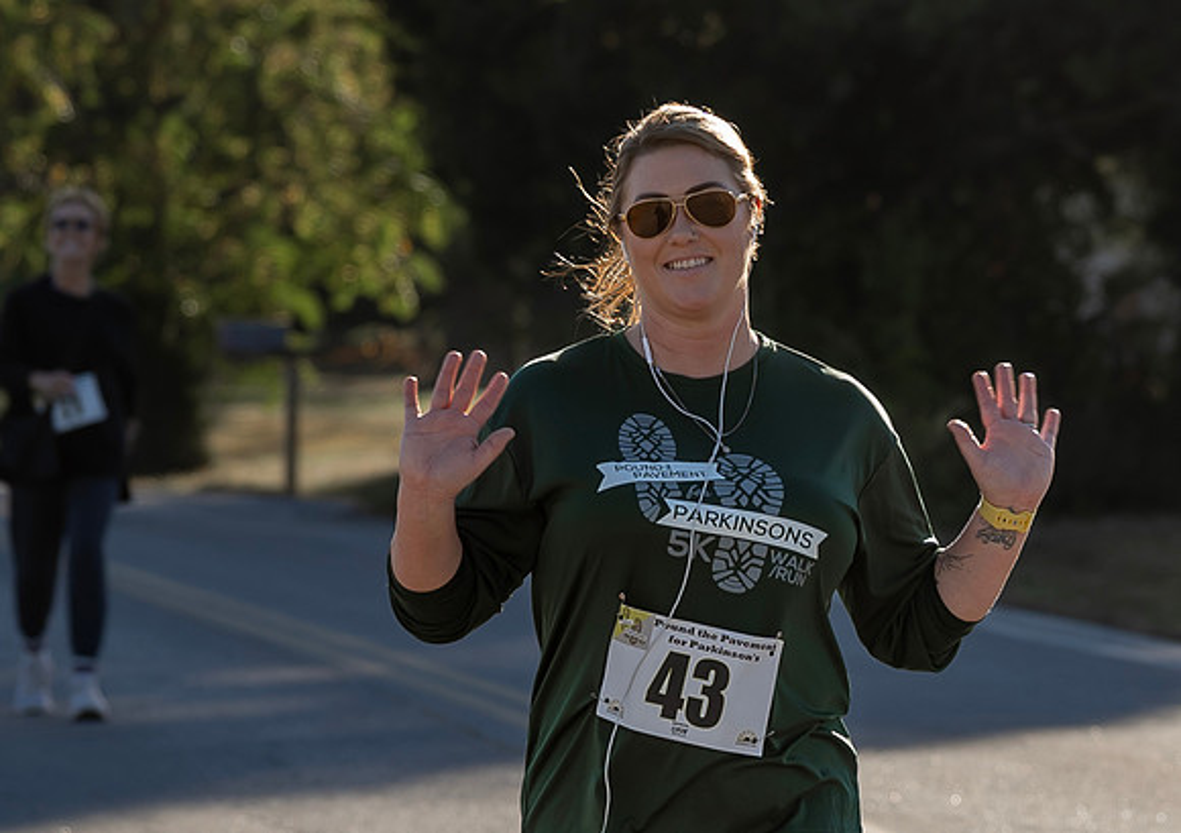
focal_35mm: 351
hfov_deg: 5.8
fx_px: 11706
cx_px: 716
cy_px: 247
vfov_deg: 4.1
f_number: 3.5
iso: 80
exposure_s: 1/500
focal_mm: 94
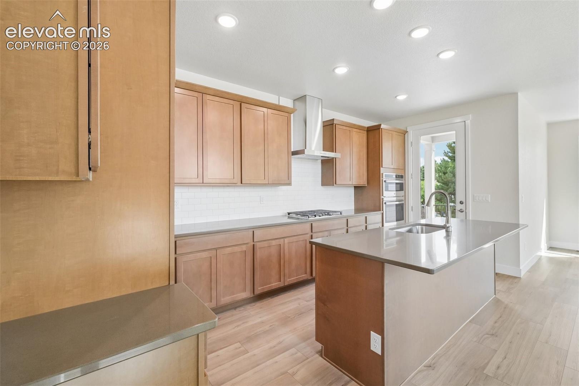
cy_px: 193
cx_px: 290
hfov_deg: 100.4
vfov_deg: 77.3
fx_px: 241
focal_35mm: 15
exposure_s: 1/40
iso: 800
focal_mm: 10
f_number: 8
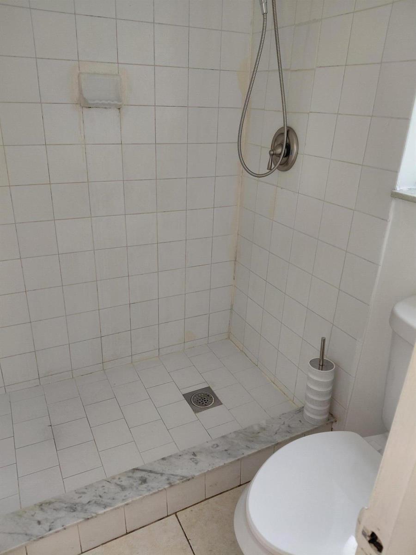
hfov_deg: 54.9
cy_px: 278
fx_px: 401
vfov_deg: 69.4
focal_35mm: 25
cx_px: 208
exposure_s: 1/60
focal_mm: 4.69
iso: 160
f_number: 1.8
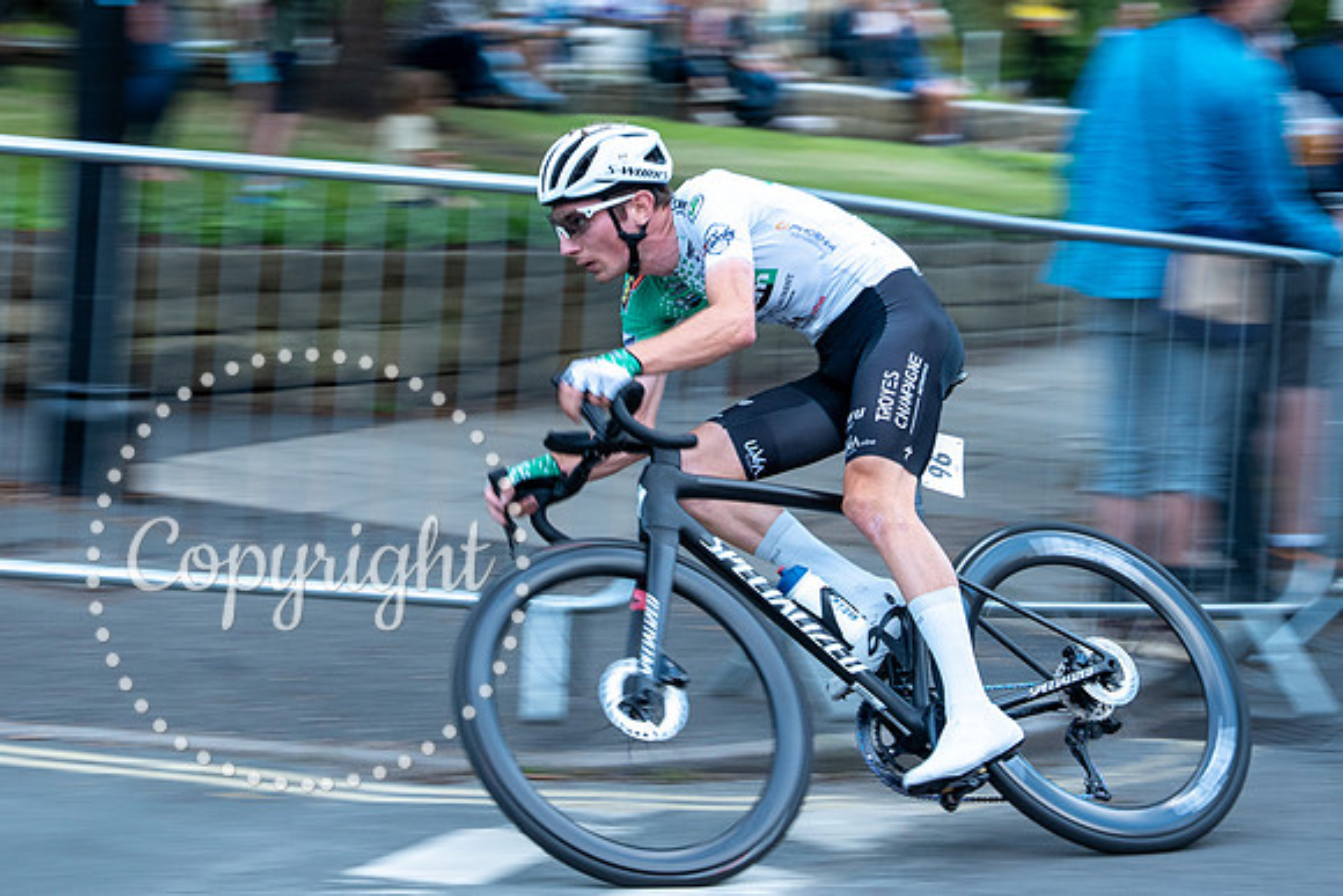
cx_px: 710
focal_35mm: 111
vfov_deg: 12.3
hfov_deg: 18.4
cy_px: 265
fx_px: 4155
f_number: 5
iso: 640
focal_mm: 70
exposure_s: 1/125
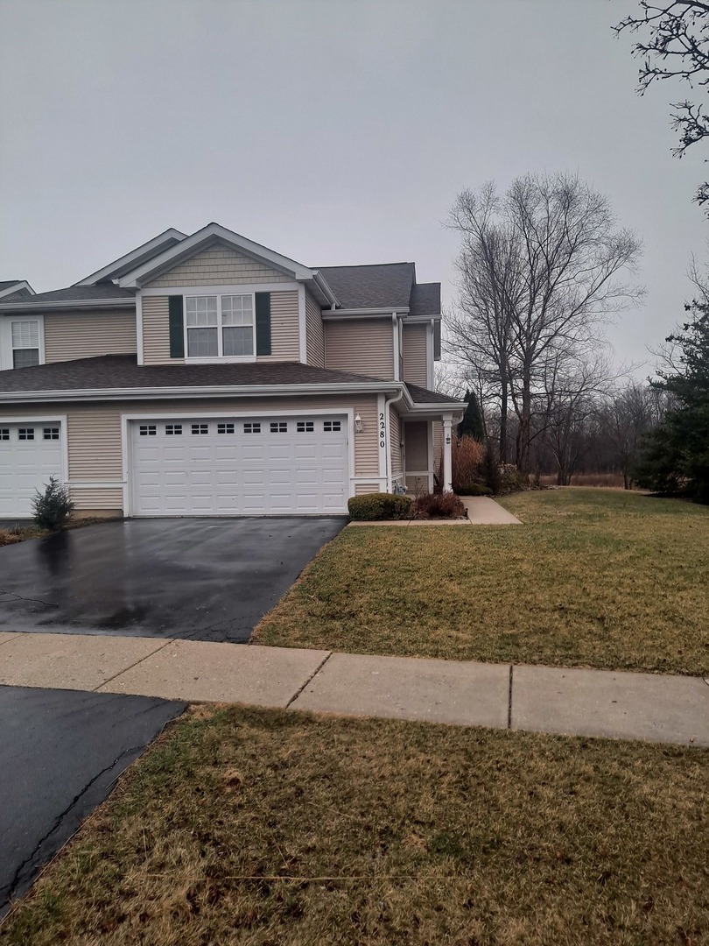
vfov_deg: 69.4
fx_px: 683
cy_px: 473
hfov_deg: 54.9
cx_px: 354
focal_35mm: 25
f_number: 2
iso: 64
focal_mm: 4.6
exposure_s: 1/60
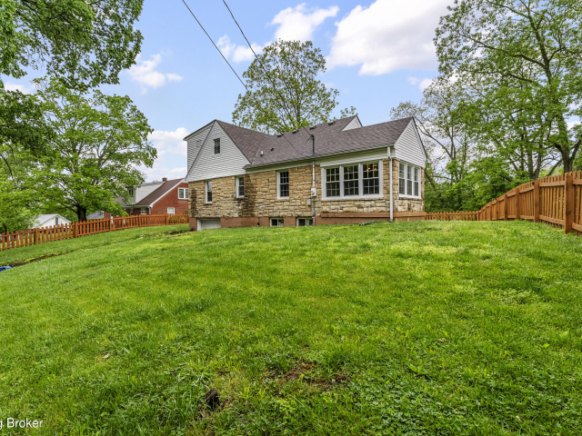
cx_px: 265
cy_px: 216
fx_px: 303
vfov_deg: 71.6
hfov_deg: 87.5
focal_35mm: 18
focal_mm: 16
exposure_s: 1/500
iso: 1000
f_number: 11
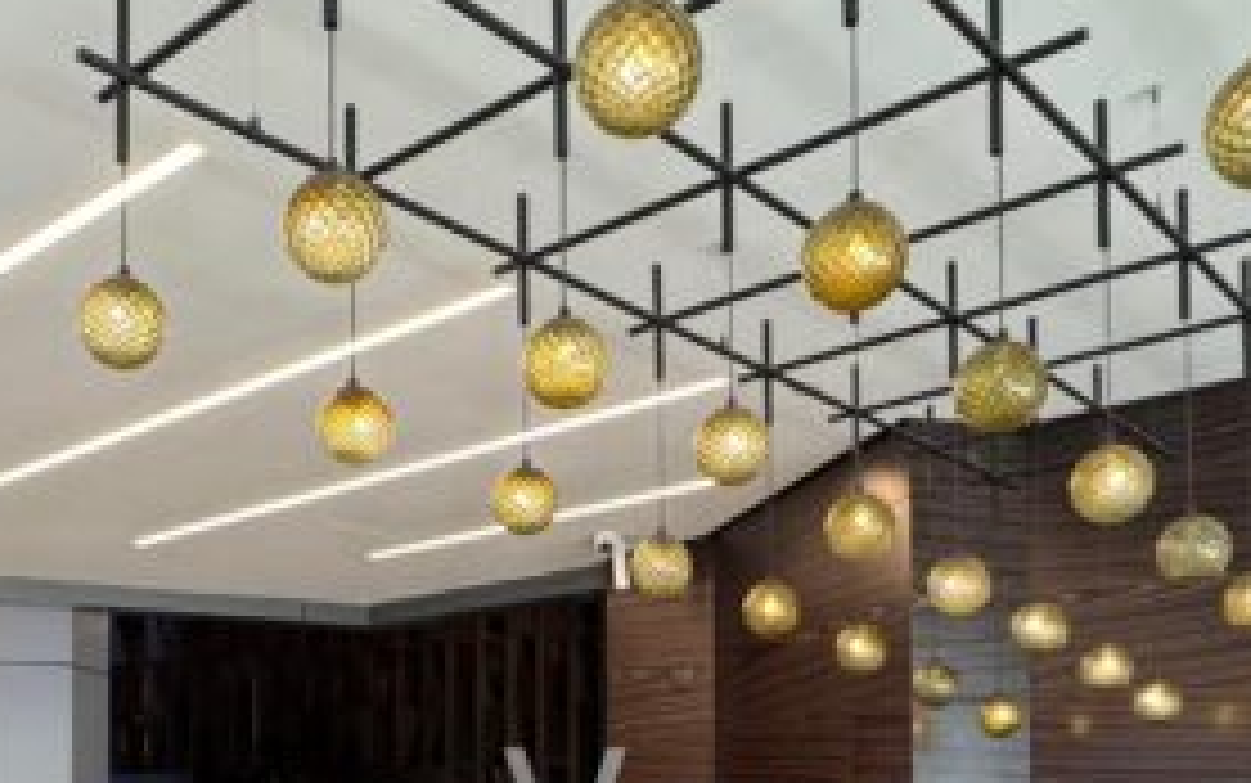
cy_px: 824
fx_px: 1398
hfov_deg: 47.4
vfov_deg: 28.8
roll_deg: -0.5
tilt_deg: +1.5
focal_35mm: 41
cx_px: 410
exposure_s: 1/120
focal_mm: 2.22
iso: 320
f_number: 2.2
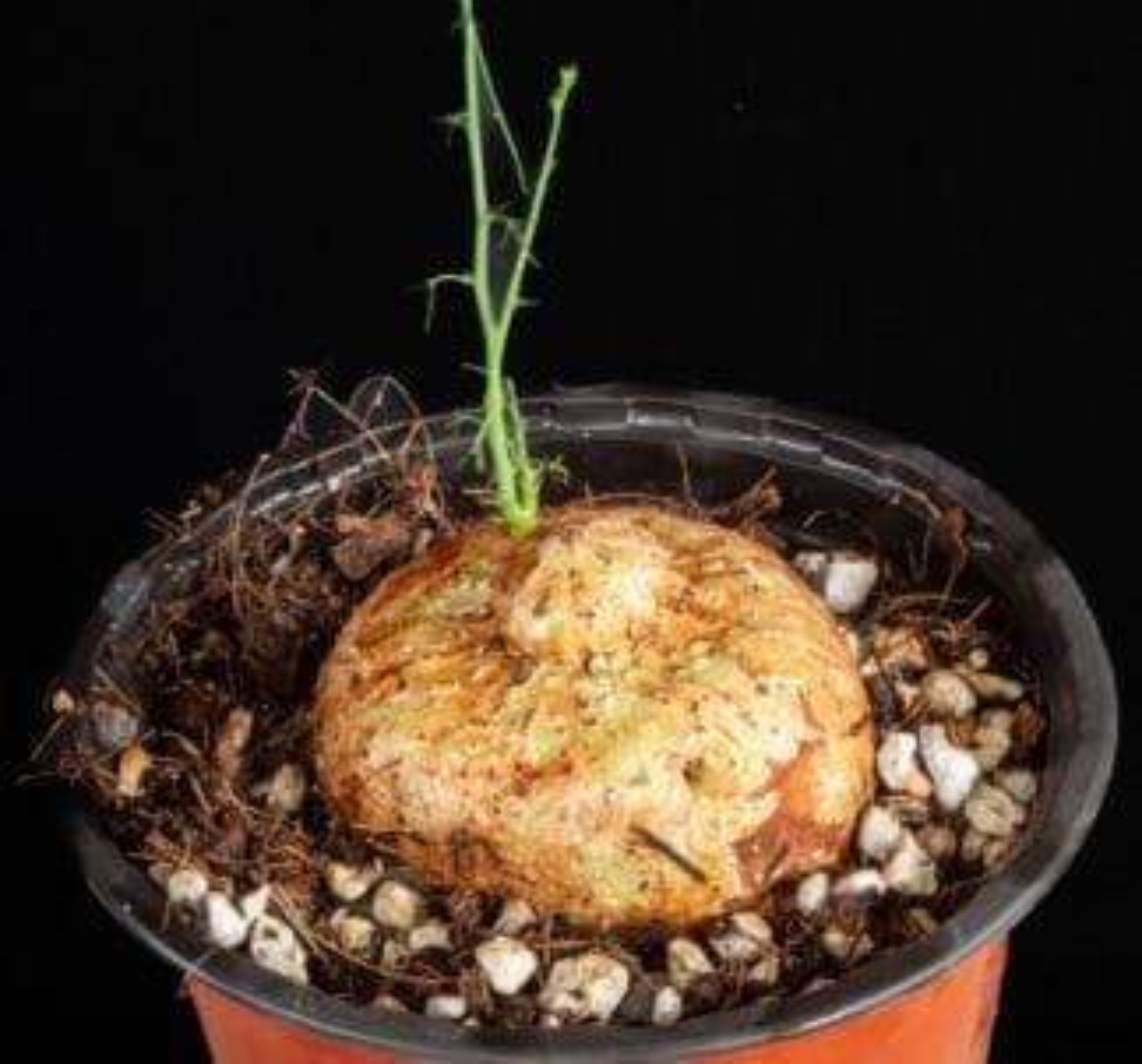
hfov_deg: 16.0
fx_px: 4042
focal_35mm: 112
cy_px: 300
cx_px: 850
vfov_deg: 15.0
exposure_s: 6
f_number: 36
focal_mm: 60
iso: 100
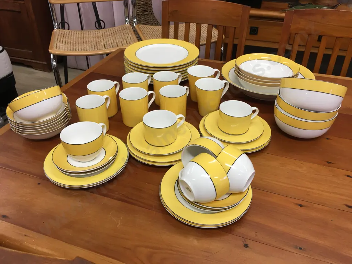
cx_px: 176
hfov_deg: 61.7
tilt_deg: -33.9
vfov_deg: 48.2
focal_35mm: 29
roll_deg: +0.3
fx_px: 295
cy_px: 132
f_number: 2.2
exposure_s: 1/33
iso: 40
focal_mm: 4.15
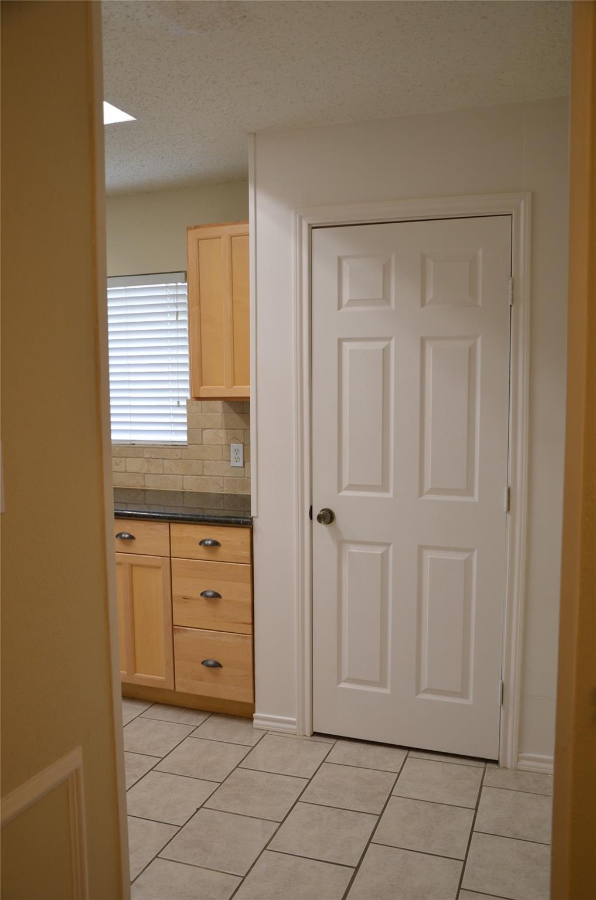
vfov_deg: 59.6
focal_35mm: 32
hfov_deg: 41.5
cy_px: 450
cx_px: 298
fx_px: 786
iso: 400
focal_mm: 21
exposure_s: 1/80
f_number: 4.5
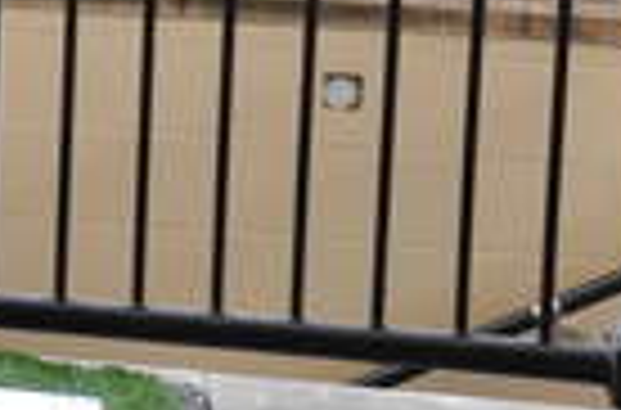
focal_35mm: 174
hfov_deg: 10.7
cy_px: -268
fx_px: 2997
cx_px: -680
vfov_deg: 7.6
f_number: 4
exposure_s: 1/40
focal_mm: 25
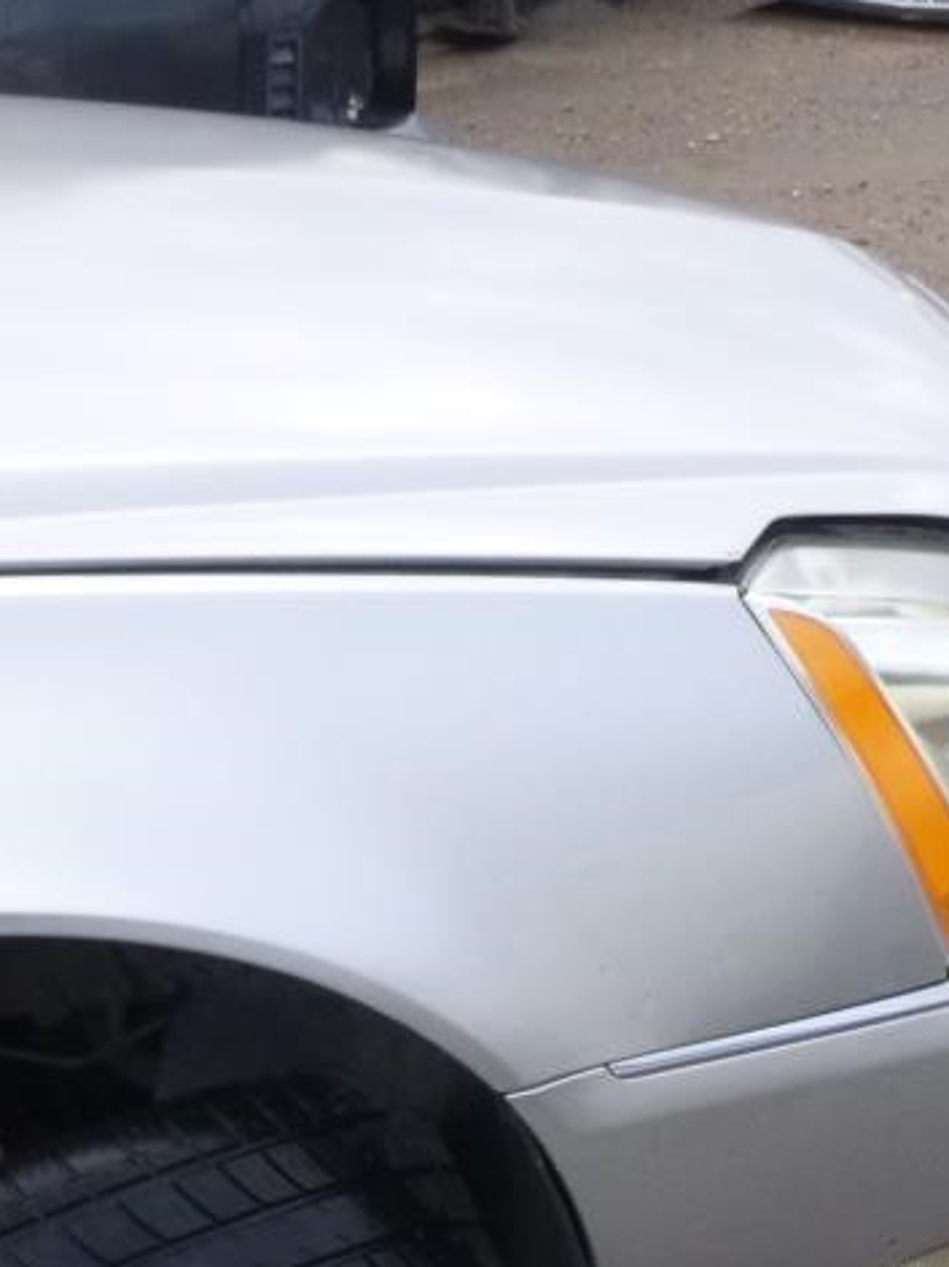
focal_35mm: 68
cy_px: 1106
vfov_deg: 27.7
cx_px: -3
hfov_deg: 20.9
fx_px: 2487
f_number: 3.9
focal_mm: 4.5
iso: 250
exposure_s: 1/60
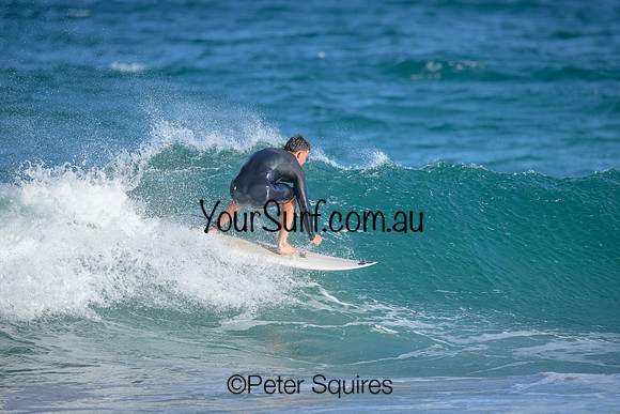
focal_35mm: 800
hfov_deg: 2.6
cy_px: 207
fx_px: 13780
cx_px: 310
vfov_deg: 1.7
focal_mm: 800
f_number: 6.3
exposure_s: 1/2000
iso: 450
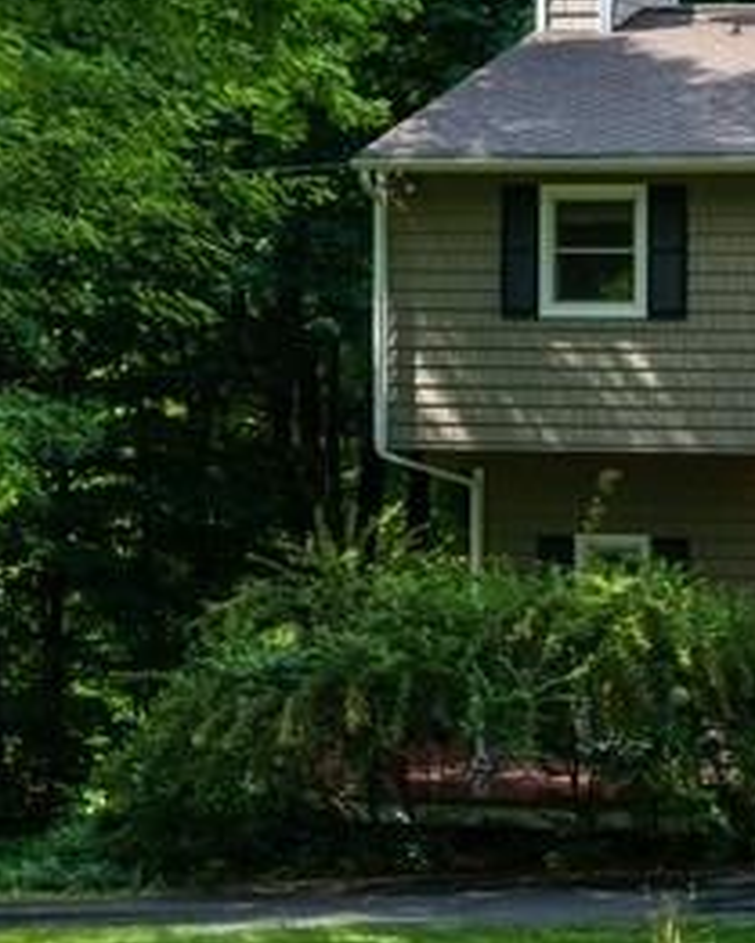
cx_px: 1472
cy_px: 596
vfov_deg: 17.0
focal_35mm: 113
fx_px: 3154
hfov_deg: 12.2
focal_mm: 35
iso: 200
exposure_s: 1/80
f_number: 9
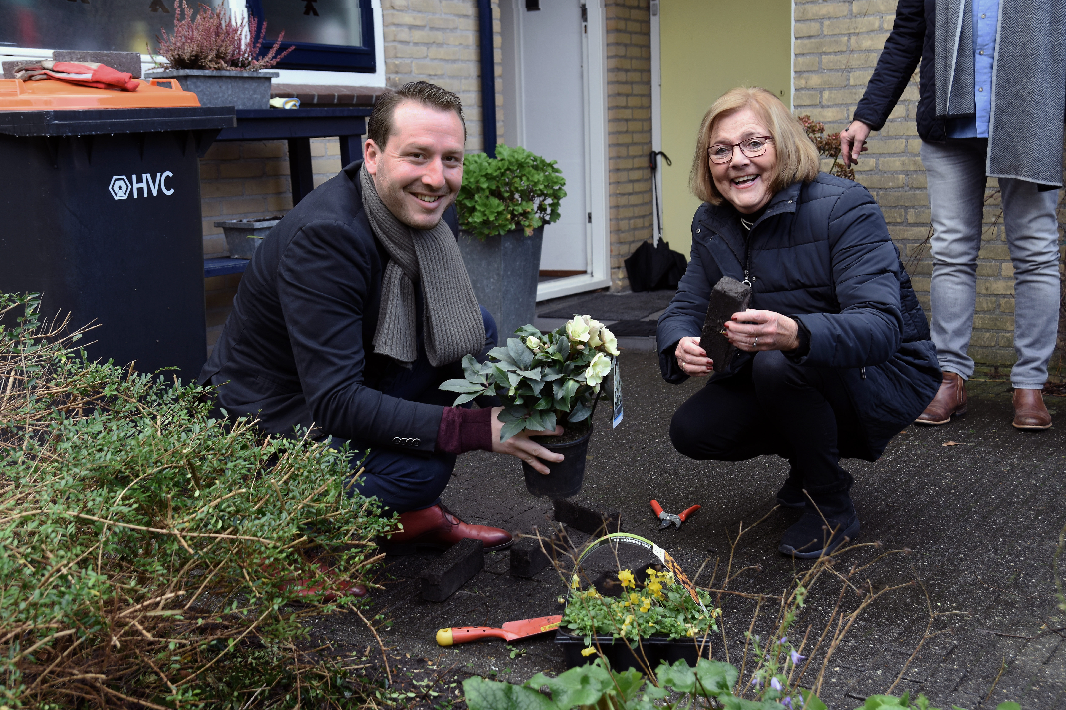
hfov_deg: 43.6
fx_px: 1332
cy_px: 355
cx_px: 533
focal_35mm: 45
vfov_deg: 29.9
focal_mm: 30
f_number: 5
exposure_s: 1/100
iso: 400
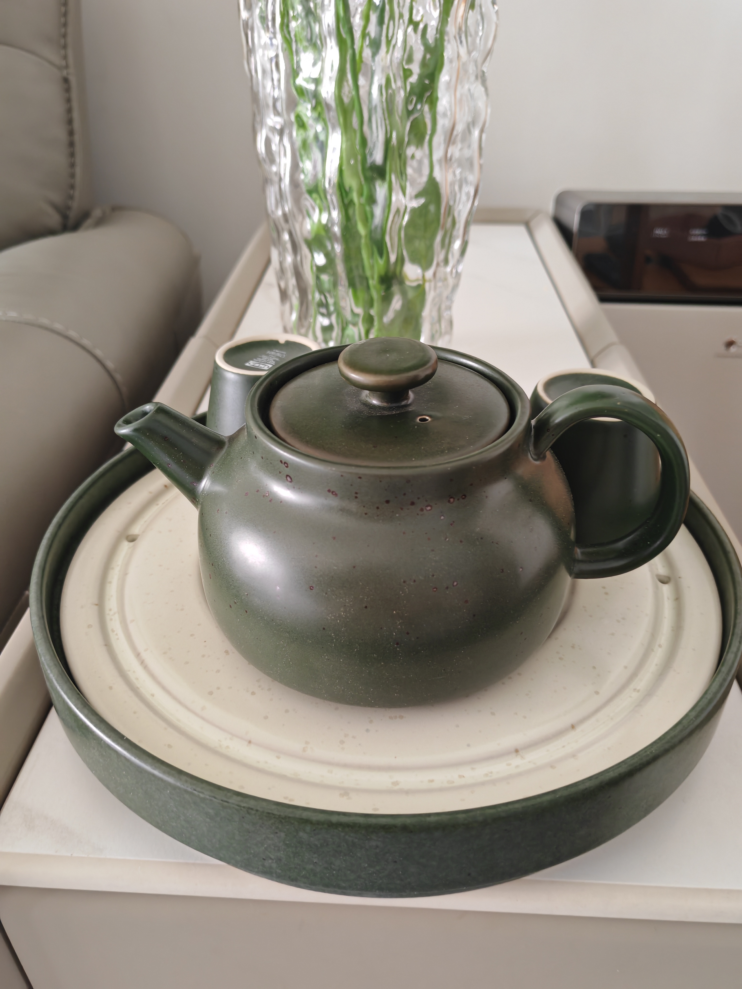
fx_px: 772
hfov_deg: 51.4
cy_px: 494
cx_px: 371
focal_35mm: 27
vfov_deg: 65.3
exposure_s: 1/50
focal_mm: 5.52
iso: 640
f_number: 1.95
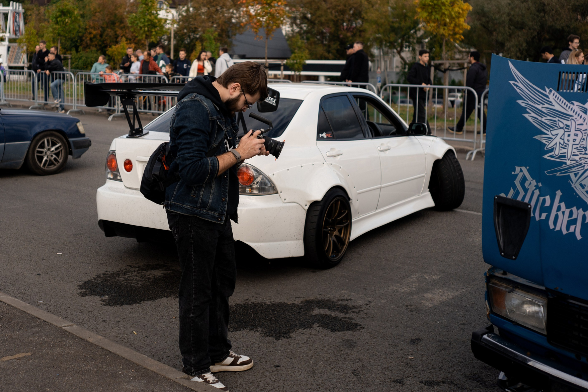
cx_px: 224
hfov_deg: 38.7
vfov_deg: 26.2
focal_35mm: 51
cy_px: 110
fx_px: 833
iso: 100
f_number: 2.5
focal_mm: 35
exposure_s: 1/2000
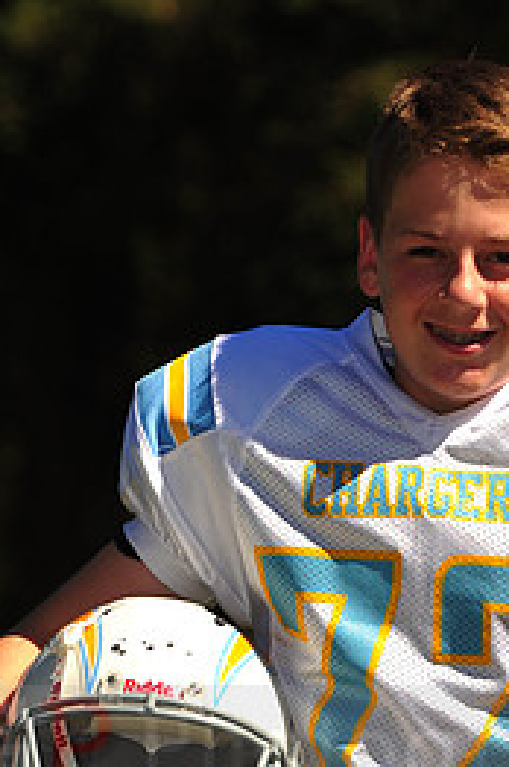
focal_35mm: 332
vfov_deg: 6.2
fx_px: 7059
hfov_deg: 4.1
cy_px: 726
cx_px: 351
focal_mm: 150
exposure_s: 1/1000
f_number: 5
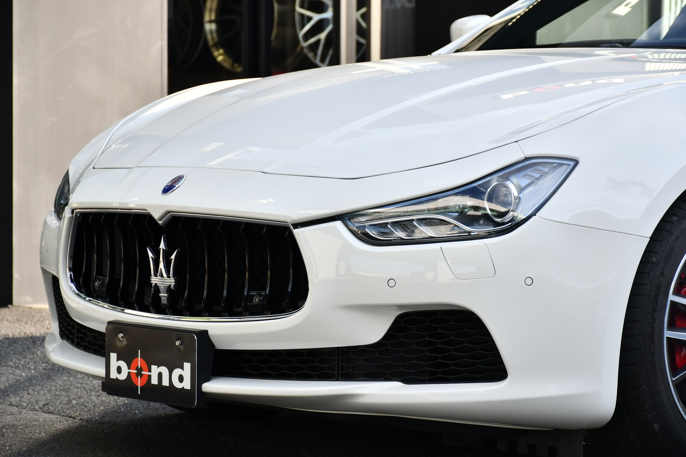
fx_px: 2420
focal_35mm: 127
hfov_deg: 16.1
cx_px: 343
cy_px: 228
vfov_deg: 10.8
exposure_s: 1/640
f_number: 6.3
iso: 320
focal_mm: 85
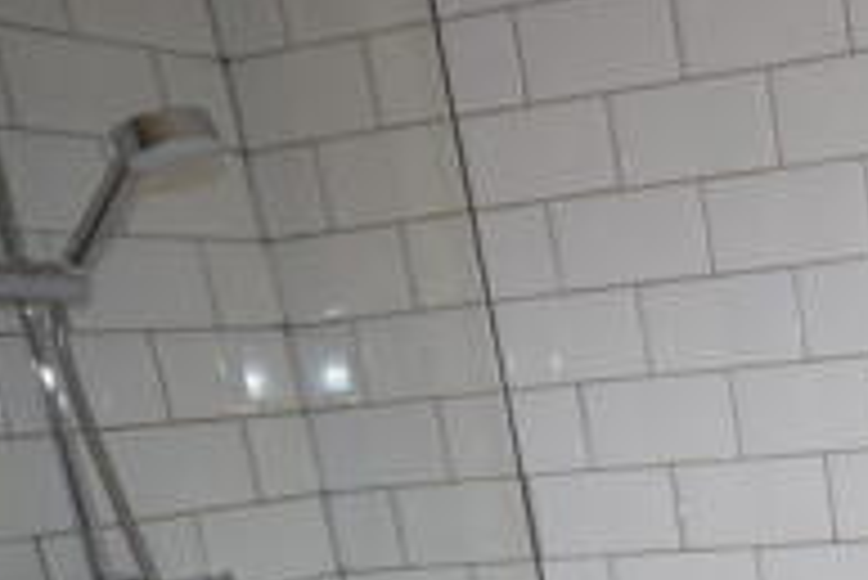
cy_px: 825
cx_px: 1109
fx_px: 1472
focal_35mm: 61
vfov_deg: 19.8
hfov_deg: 27.7
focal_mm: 12
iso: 800
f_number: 5
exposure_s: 1/100
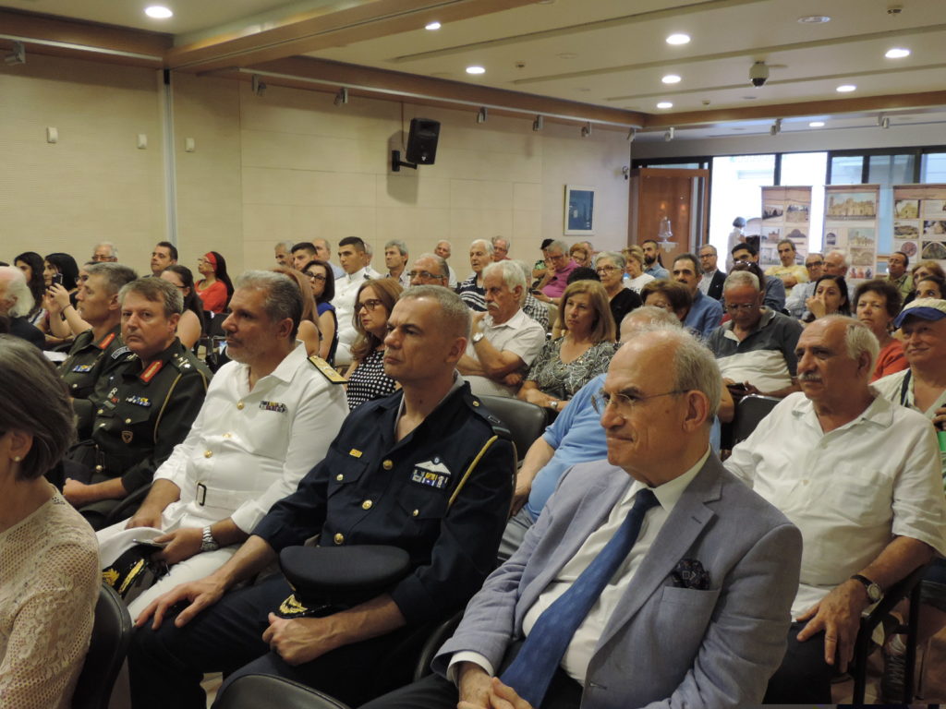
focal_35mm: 33
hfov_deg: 55.4
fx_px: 902
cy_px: 354
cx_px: 473
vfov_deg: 42.9
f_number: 3.2
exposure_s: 1/30
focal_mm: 5.8
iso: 400
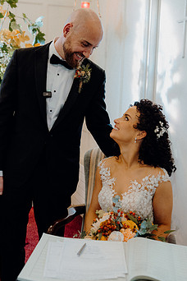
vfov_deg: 36.8
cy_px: 118
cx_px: 84
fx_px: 421
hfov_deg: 25.0
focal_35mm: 54
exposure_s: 1/160
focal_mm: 41
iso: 1600
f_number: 3.5
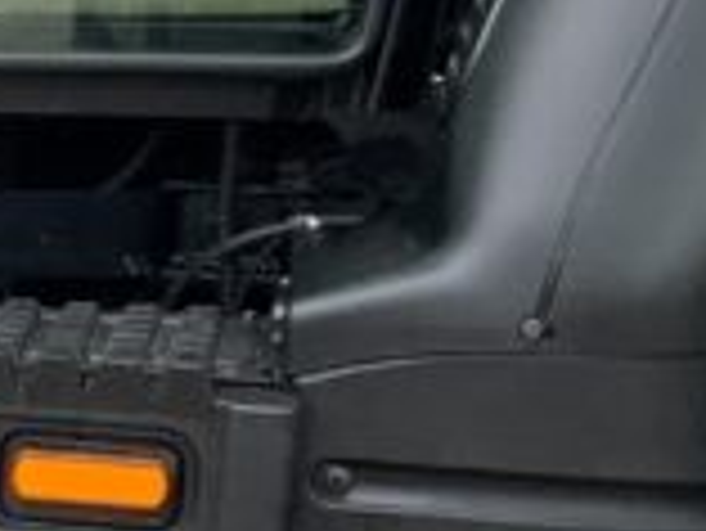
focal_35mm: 189
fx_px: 3858
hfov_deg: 9.5
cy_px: 536
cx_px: -895
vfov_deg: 7.8
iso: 16
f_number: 1.8
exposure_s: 1/380
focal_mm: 3
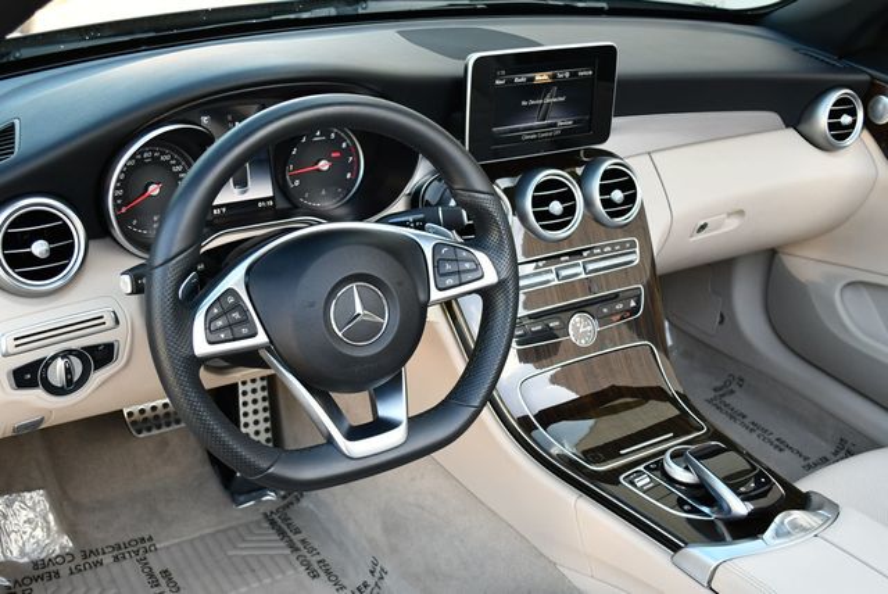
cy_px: 297
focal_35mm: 44
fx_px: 1086
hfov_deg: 44.5
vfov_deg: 30.6
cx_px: 444
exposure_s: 1/250
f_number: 3.8
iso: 450
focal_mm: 22
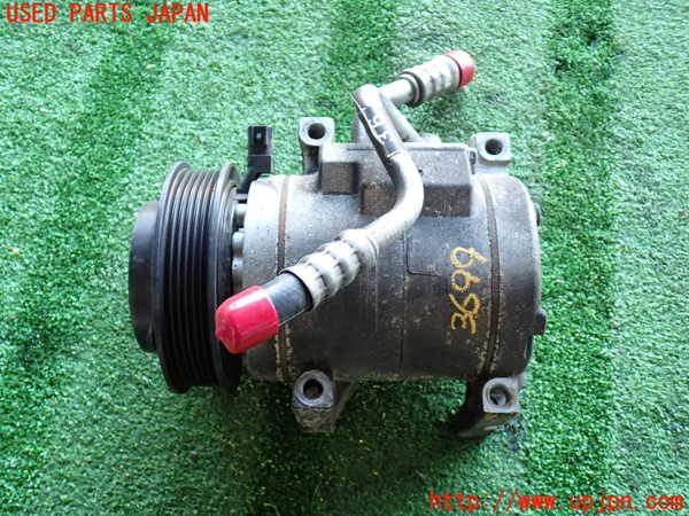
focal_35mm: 36
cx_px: 344
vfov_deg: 39.7
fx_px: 717
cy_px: 258
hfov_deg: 51.4
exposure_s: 1/40
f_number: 2.5
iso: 320
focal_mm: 6.37
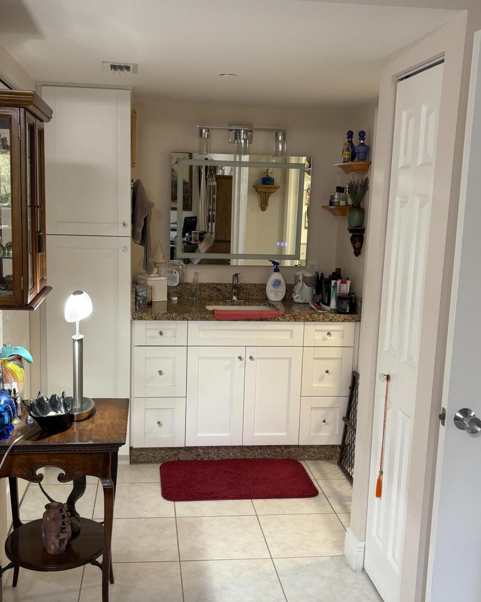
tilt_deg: -9.7
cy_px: 306
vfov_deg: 49.1
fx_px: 659
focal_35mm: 37
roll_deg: -1.4
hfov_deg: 40.1
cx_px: 224
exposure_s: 1/60
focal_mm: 5.96
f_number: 1.6
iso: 125
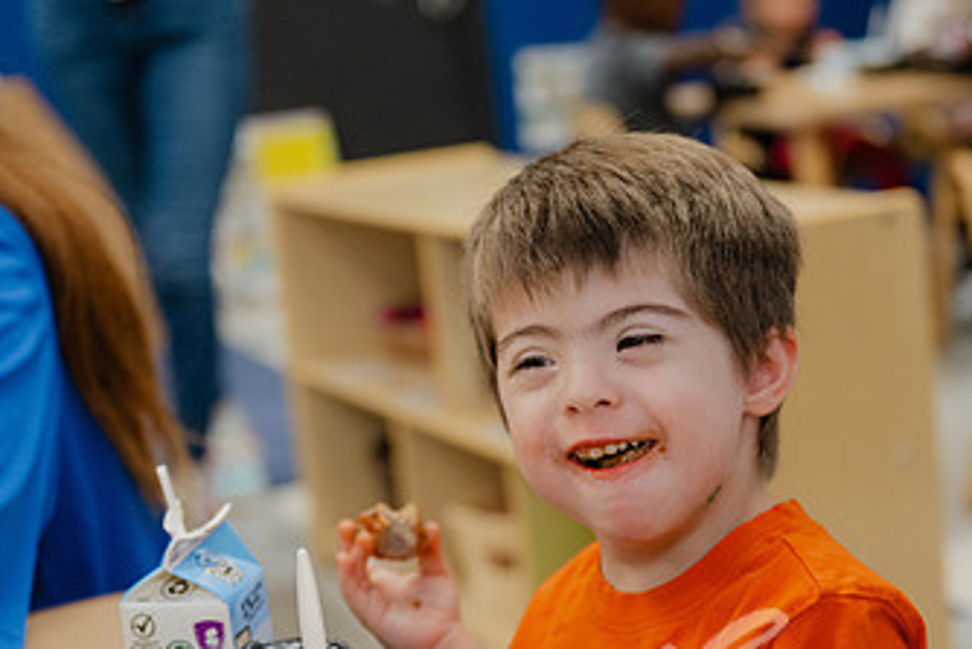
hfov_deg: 25.3
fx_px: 2161
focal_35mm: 80
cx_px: 620
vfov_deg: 17.0
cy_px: 444
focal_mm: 46
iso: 1600
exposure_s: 1/200
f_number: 2.8
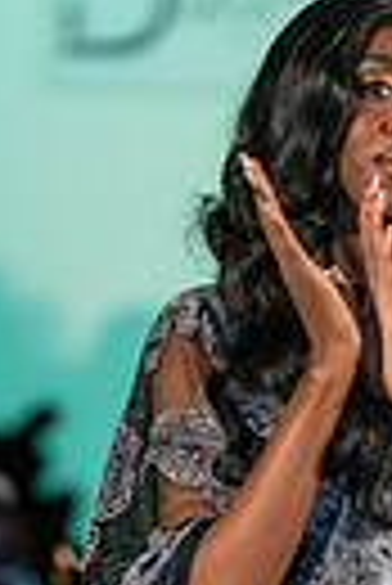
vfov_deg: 3.6
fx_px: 9285
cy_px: 954
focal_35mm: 570
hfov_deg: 2.4
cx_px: 496
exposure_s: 1/250
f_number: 2.8
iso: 400
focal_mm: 165
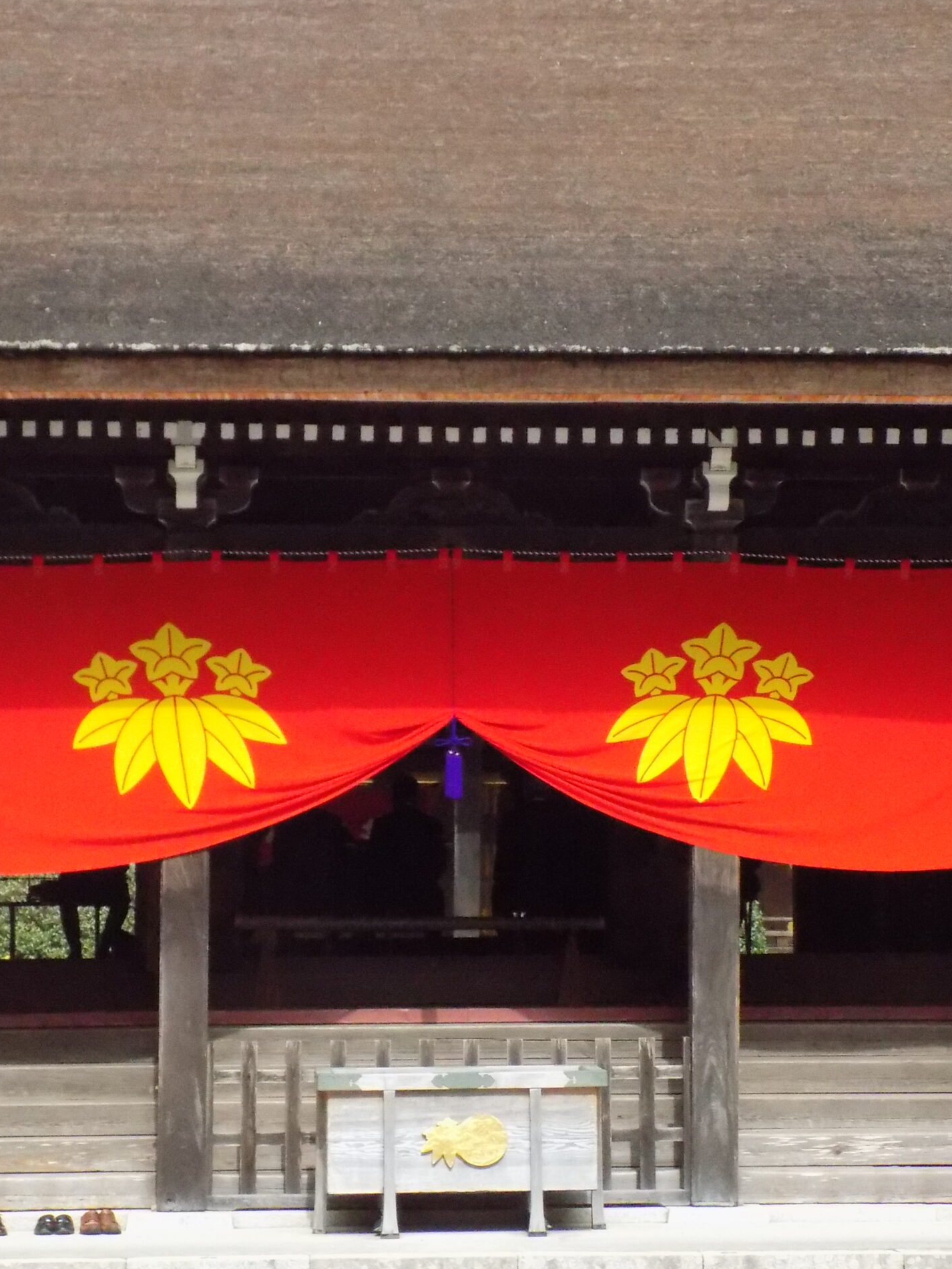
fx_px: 3851
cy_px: 637
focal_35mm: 105
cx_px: 462
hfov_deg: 14.1
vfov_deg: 18.7
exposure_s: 1/1000
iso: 800
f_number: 4.3
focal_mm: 13.9
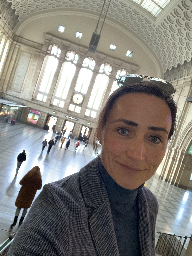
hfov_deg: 44.2
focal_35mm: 32
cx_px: 96
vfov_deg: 56.8
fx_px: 237
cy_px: 128
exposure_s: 1/30
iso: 320
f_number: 2.2
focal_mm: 2.87
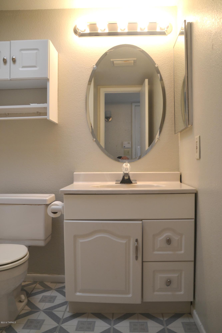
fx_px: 278
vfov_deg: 61.9
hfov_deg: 43.6
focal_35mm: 30
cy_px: 166
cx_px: 111
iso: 400
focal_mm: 20
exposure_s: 1/60
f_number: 3.5
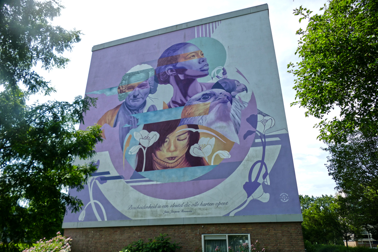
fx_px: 263
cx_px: 189
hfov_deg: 71.5
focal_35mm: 25
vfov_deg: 51.3
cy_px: 126
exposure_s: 1/2000
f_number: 2.8
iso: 125
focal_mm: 9.1
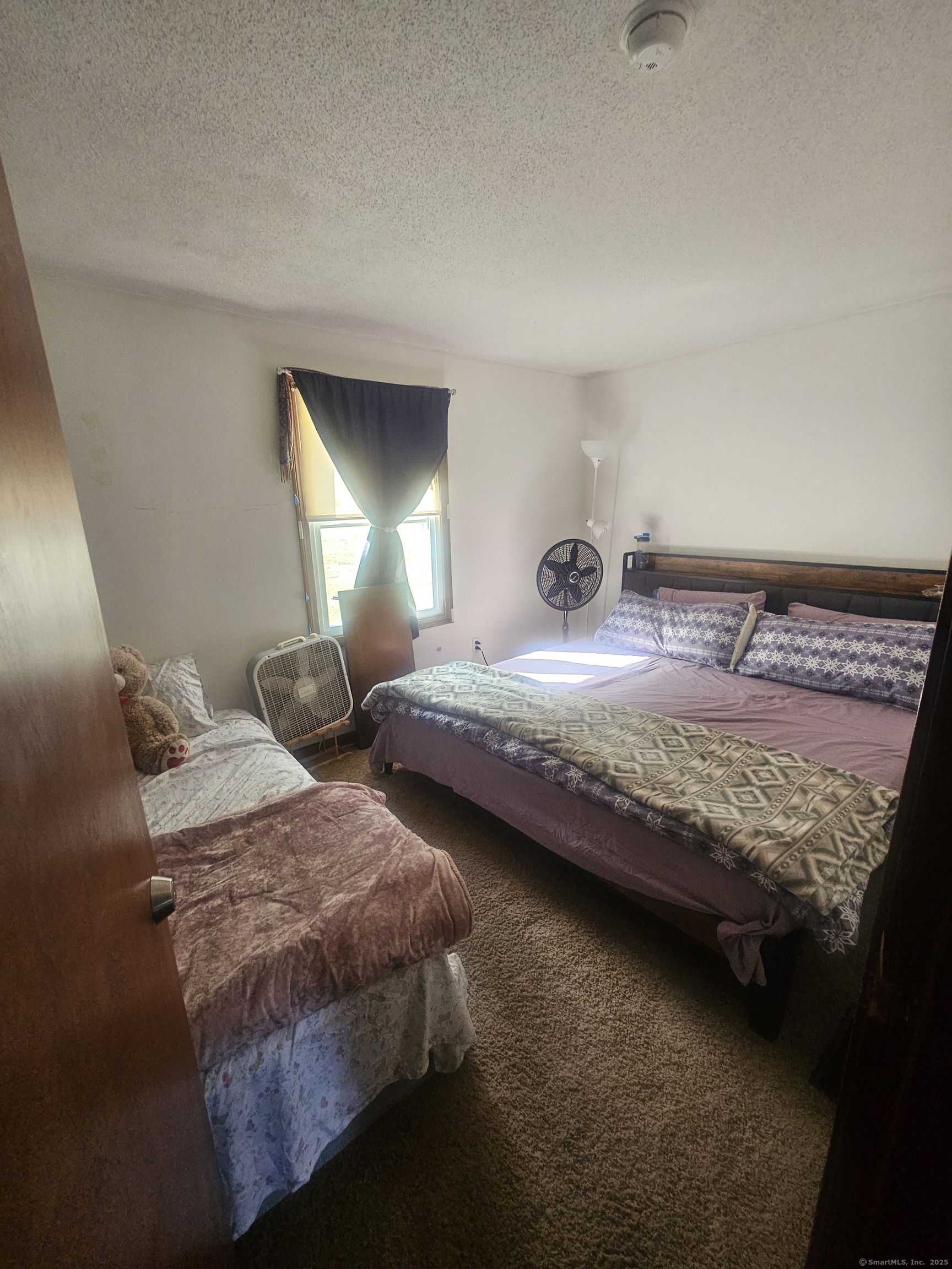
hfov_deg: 89.9
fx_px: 477
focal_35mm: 13
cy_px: 634
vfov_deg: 106.2
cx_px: 476
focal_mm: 2.2
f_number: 2.2
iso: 320
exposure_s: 1/40
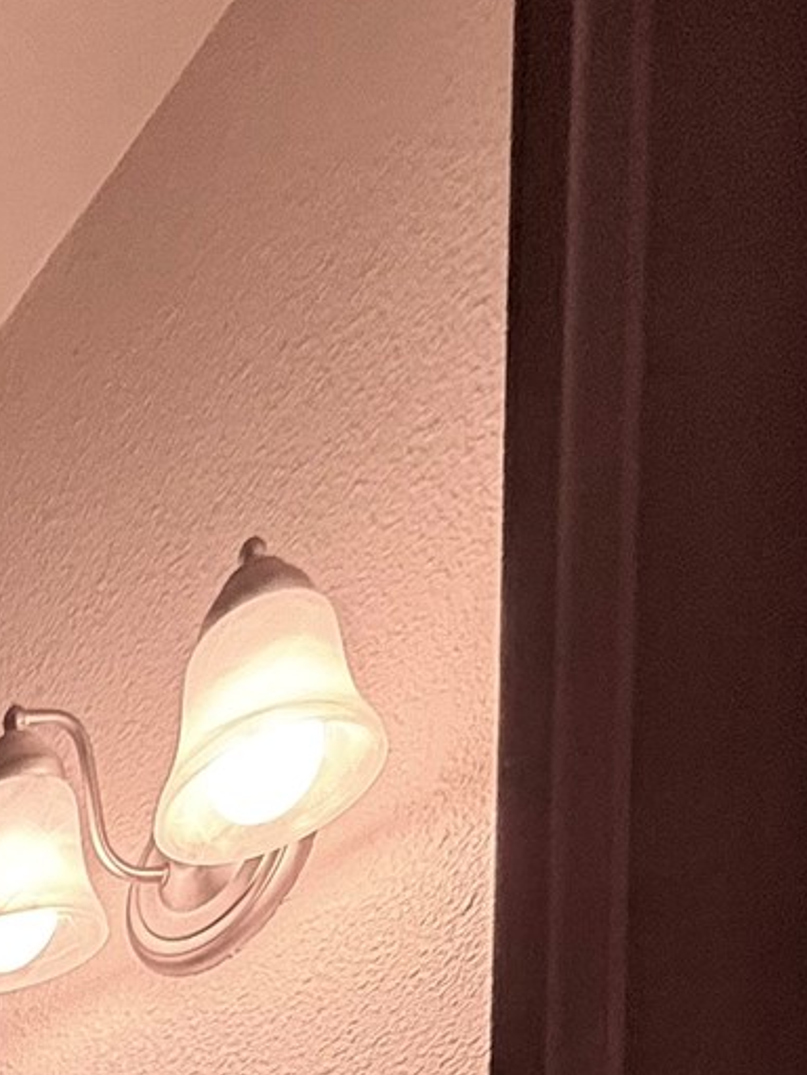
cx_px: -700
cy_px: 2068
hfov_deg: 19.0
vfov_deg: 20.2
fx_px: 1741
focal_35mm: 56
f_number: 2.2
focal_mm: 2.22
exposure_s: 1/99
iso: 125
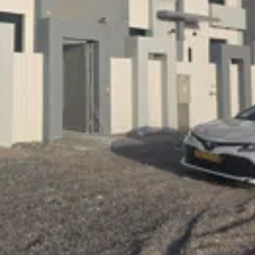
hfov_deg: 26.5
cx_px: 12
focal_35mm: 62
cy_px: 10
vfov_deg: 26.5
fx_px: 517
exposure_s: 1/6809
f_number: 1.7
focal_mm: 6.3
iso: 80
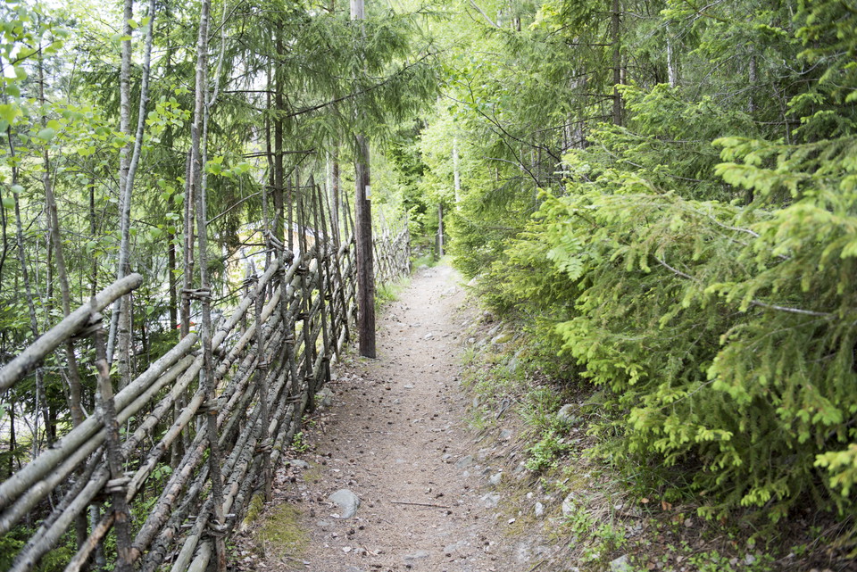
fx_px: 691
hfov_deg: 63.6
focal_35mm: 29
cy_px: 286
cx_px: 428
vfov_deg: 45.0
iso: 250
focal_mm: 29
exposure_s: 1/160
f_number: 3.5
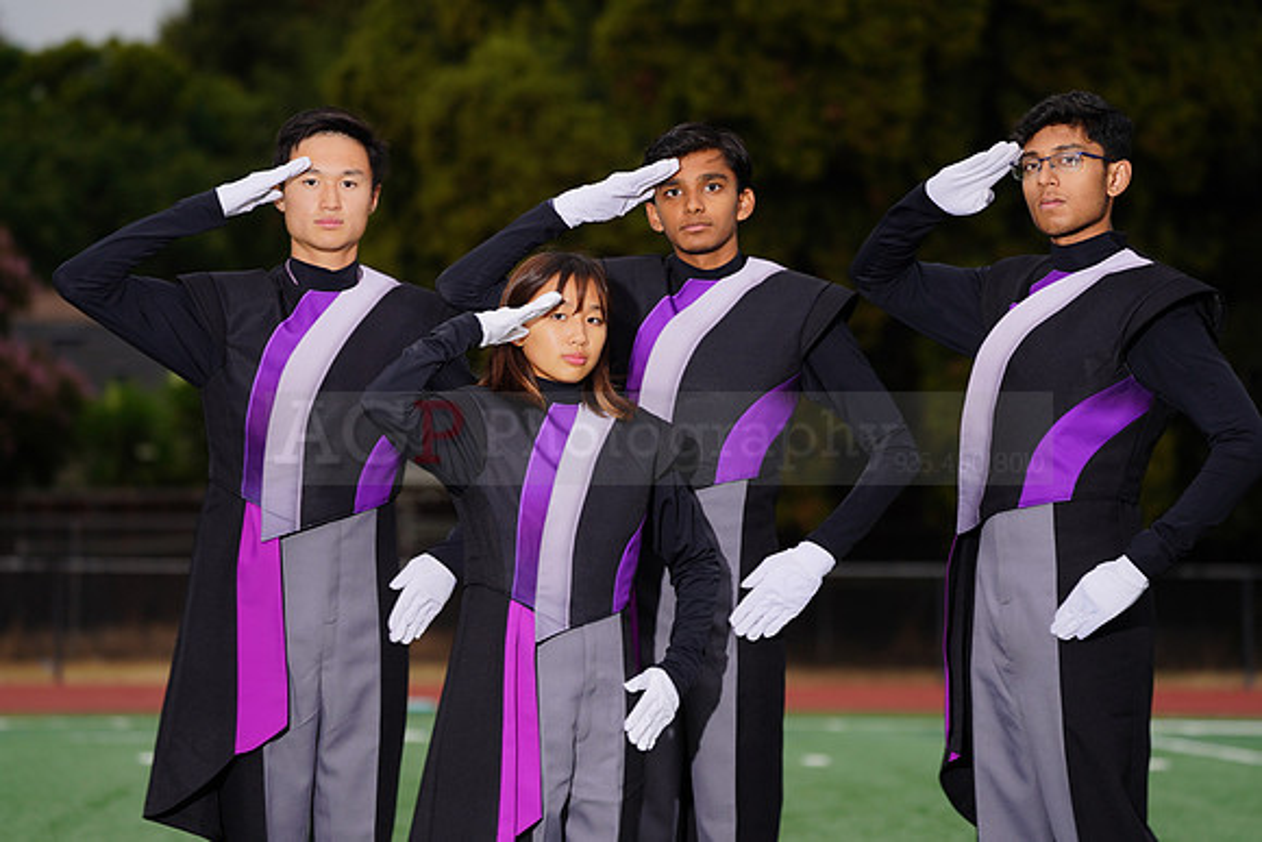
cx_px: 631
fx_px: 6942
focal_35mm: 198
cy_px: 421
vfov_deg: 6.9
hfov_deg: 10.4
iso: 200
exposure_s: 1/200
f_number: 5.6
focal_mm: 198
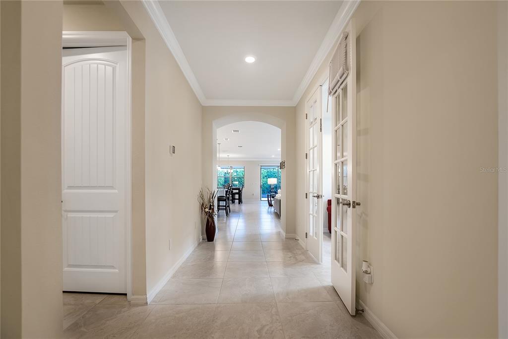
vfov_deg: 81.2
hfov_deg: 104.2
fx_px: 198
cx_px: 254
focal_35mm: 14
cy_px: 170
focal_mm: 14
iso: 800
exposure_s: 1/4000
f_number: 3.5
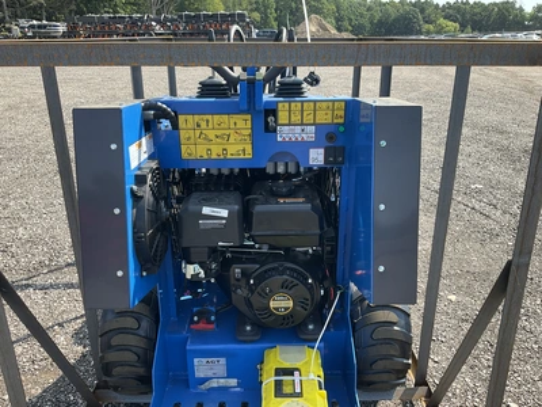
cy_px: 204
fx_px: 454
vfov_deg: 48.2
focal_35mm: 29
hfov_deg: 61.7
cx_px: 271
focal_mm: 3
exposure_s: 1/442
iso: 25
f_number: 1.8
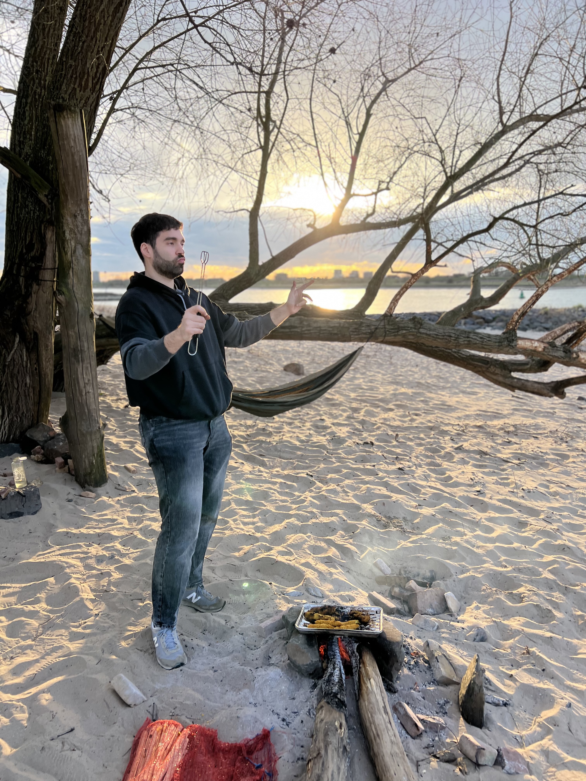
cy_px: 390
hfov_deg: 53.1
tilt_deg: -10.7
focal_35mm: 26
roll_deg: -0.6
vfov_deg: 67.3
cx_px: 293
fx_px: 587
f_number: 1.5
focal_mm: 5.7
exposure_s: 1/482
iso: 50
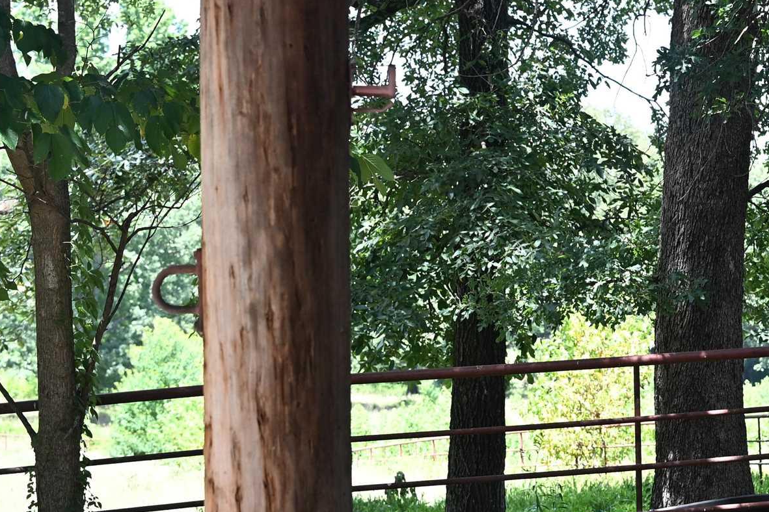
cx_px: 741
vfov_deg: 14.8
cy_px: 40
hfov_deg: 21.7
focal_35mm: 91
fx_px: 1944
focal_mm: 35
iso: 280
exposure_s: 1/250
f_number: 4
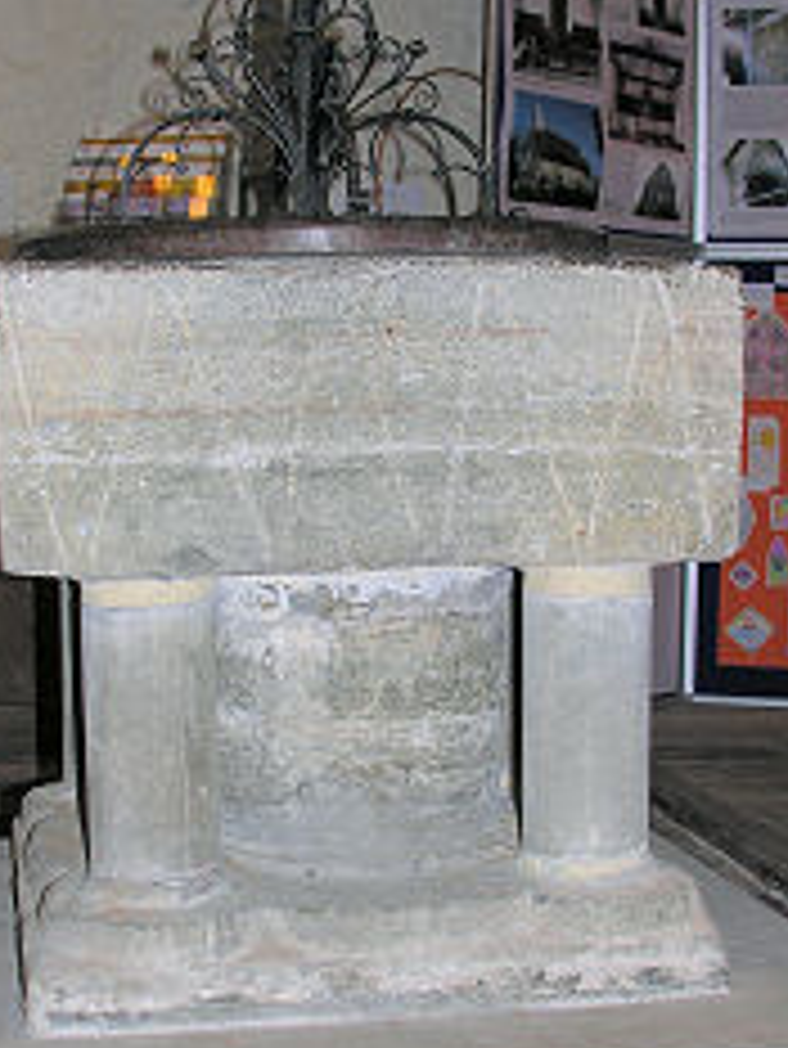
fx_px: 2092
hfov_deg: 21.3
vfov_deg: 28.1
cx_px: 317
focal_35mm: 69
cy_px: 562
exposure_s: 1/60.1
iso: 50
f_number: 2.8
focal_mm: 8.9
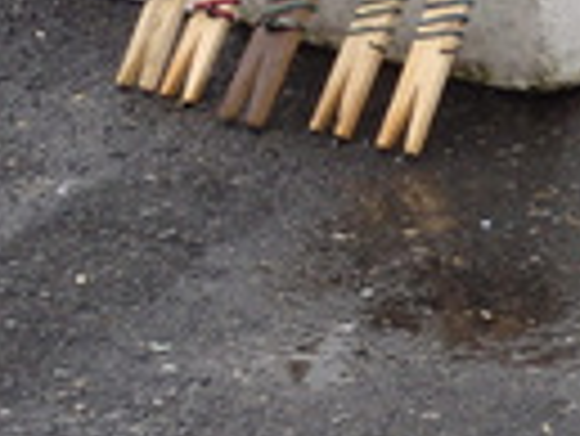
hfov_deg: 9.4
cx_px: 976
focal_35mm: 202
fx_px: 3388
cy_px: -353
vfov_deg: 7.2
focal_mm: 9.4
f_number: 5
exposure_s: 1/100
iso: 200
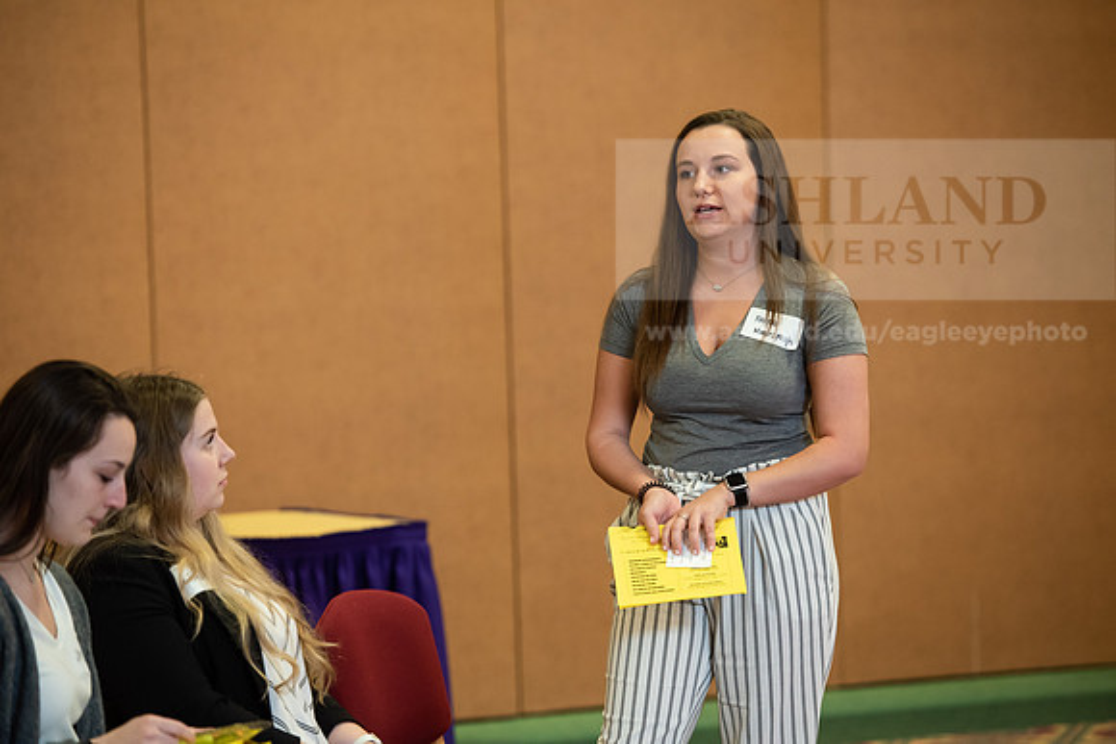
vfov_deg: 9.5
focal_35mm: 145
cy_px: 372
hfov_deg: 14.2
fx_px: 4496
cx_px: 558
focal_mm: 145
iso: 2000
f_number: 3.5
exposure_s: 1/200
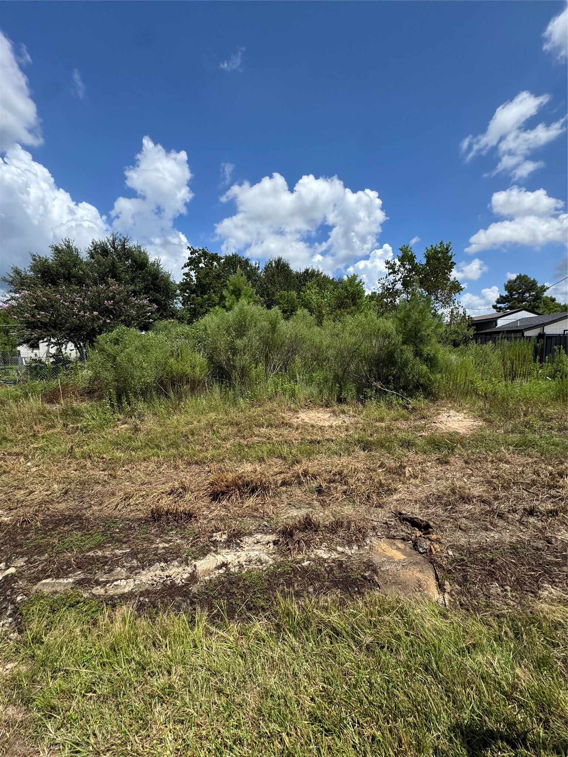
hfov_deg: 85.7
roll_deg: +0.1
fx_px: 306
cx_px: 284
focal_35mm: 14
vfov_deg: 102.1
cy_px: 378
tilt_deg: -5.8
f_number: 2.2
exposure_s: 1/1927
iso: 50
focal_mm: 2.22
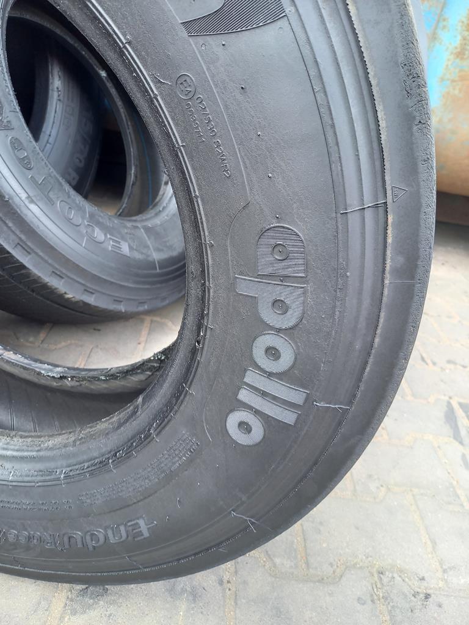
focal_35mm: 25
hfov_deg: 54.9
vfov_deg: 69.4
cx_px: 234
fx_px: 452
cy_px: 312
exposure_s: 1/50
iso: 50
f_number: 1.8
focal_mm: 4.65
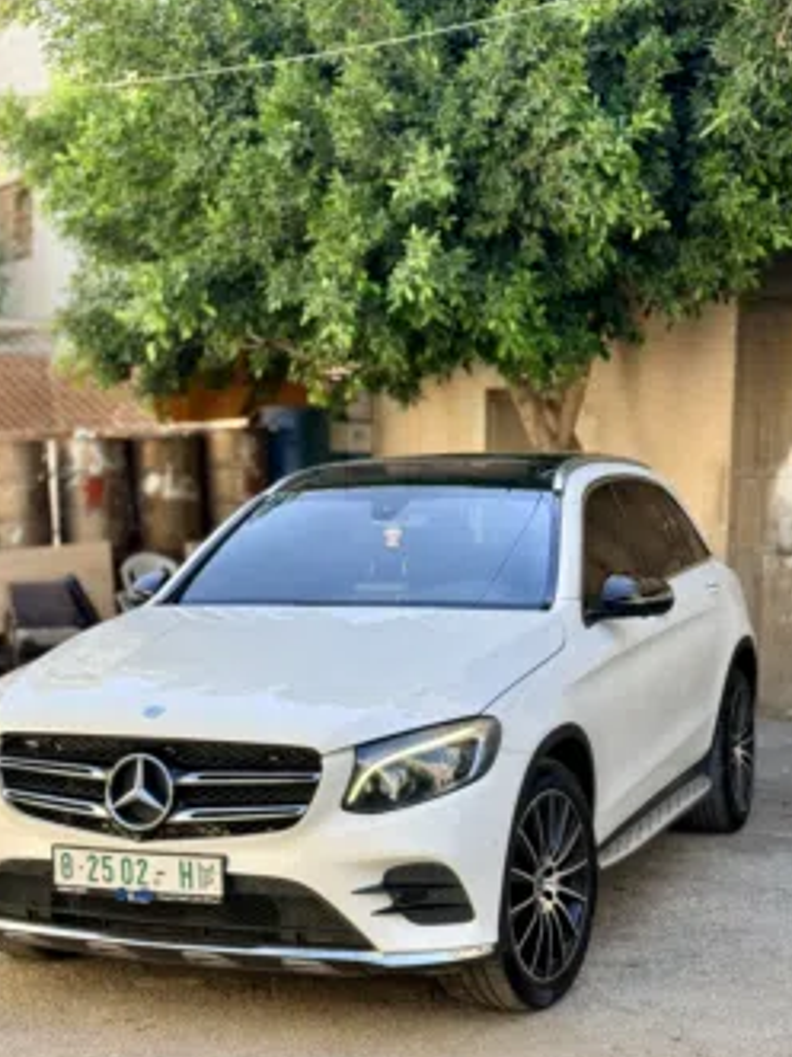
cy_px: 594
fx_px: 1770
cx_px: 351
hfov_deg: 25.2
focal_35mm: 58
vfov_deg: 33.2
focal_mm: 6.76
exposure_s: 1/928
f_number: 1.78
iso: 80
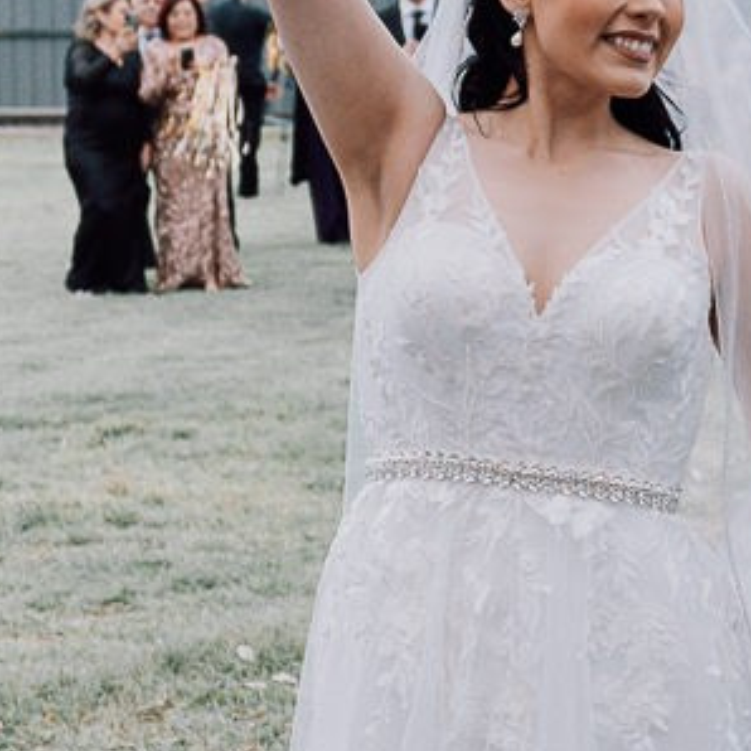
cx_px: 869
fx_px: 3436
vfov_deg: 12.5
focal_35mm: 140
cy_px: 266
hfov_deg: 12.2
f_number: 2.8
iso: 320
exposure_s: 1/320
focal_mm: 24
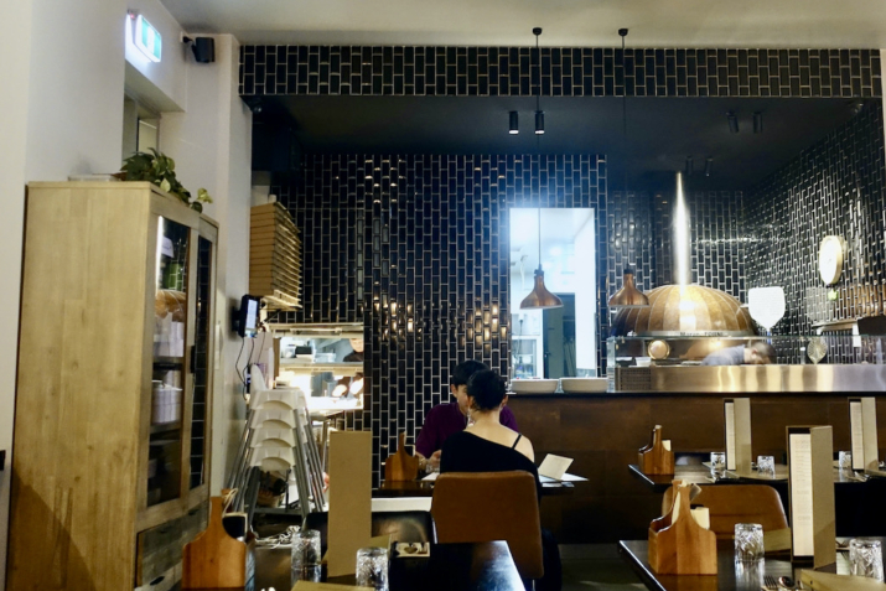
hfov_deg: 52.9
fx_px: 886
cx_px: 508
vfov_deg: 36.9
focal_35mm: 36
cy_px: 271
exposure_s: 1/30
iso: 800
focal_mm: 9.12
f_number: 2
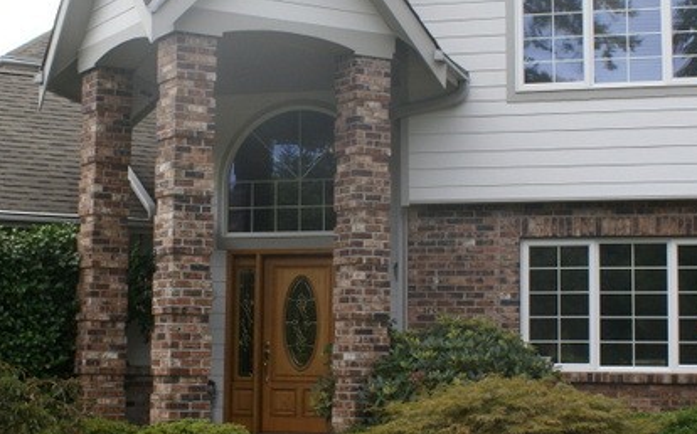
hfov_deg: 26.8
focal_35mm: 77
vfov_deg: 16.9
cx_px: 290
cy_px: 170
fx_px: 1461
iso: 100
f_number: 9
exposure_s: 1/160
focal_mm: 26
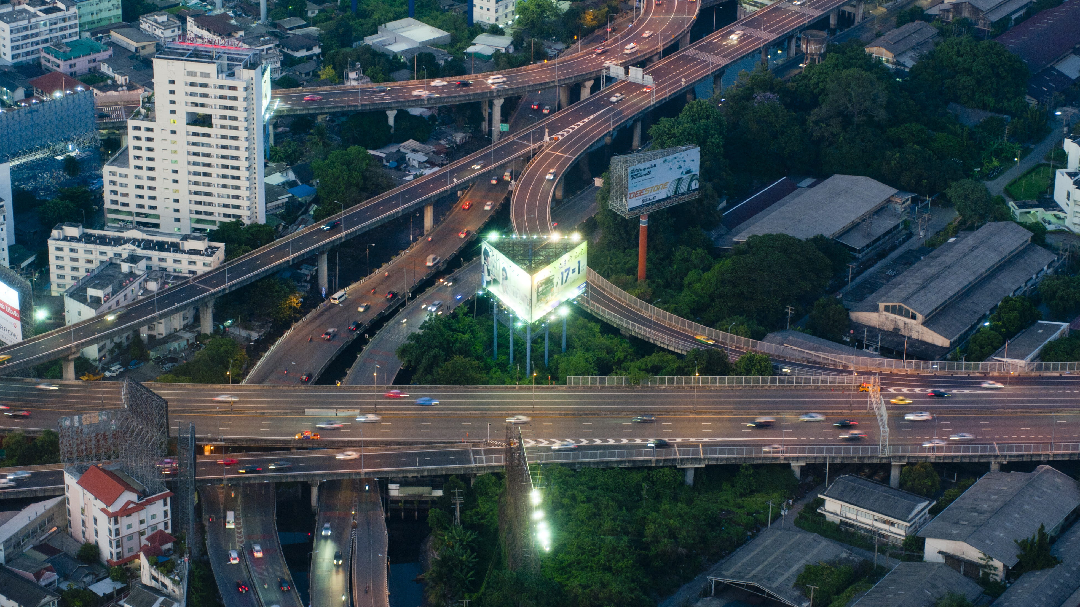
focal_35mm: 91
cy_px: 264
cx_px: 553
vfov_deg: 13.3
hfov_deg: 23.4
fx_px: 2606
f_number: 13
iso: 400
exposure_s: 1/13
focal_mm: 80
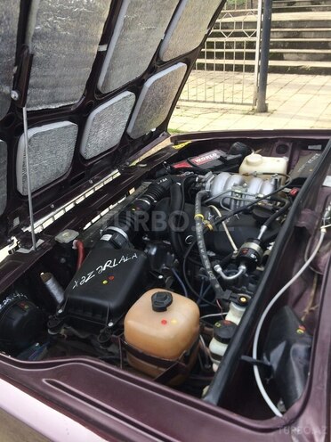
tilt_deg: -30.1
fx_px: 370
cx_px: 166
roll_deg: +3.6
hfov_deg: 48.2
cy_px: 221
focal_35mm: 29
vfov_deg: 61.7
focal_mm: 4.15
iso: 32
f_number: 2.2
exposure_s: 1/366
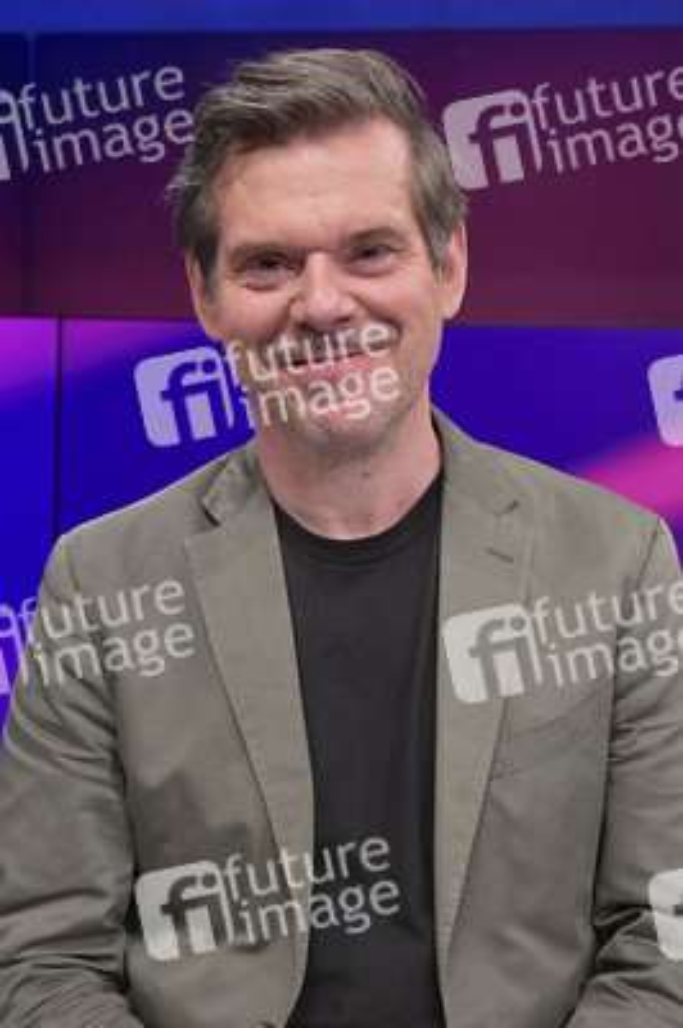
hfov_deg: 35.0
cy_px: 514
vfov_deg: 50.7
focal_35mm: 38
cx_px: 342
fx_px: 1083
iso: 2500
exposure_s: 1/200
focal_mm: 38
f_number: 6.3
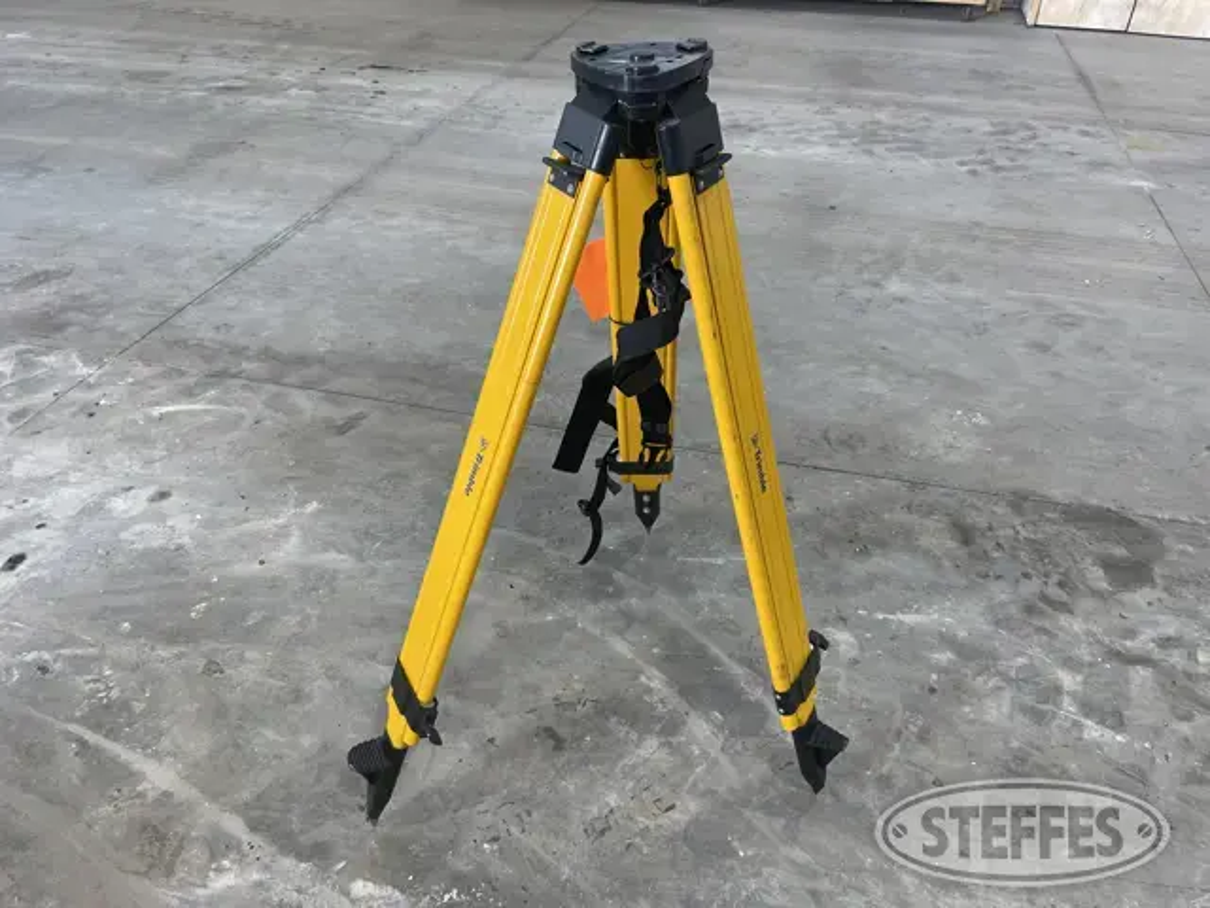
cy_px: 454
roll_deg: -0.6
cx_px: 605
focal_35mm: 26
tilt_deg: -35.7
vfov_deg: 53.1
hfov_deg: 67.3
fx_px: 909
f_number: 1.6
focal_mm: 5.1
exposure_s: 1/121
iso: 100
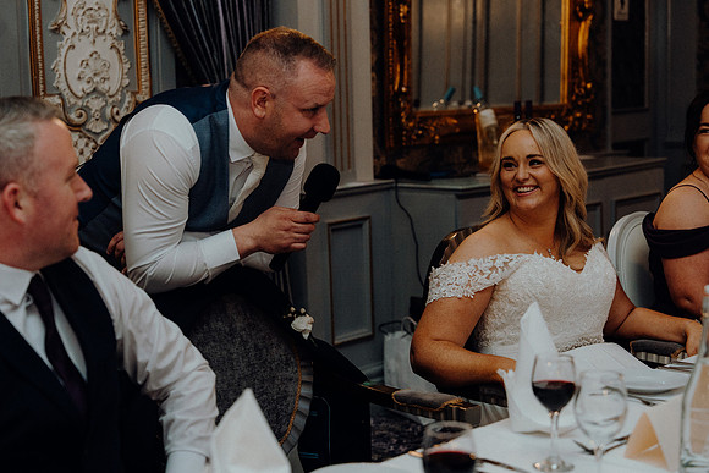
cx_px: 354
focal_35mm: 69
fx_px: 1359
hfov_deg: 29.2
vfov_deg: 19.7
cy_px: 236
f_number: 3.5
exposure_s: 1/160
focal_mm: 69
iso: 2500
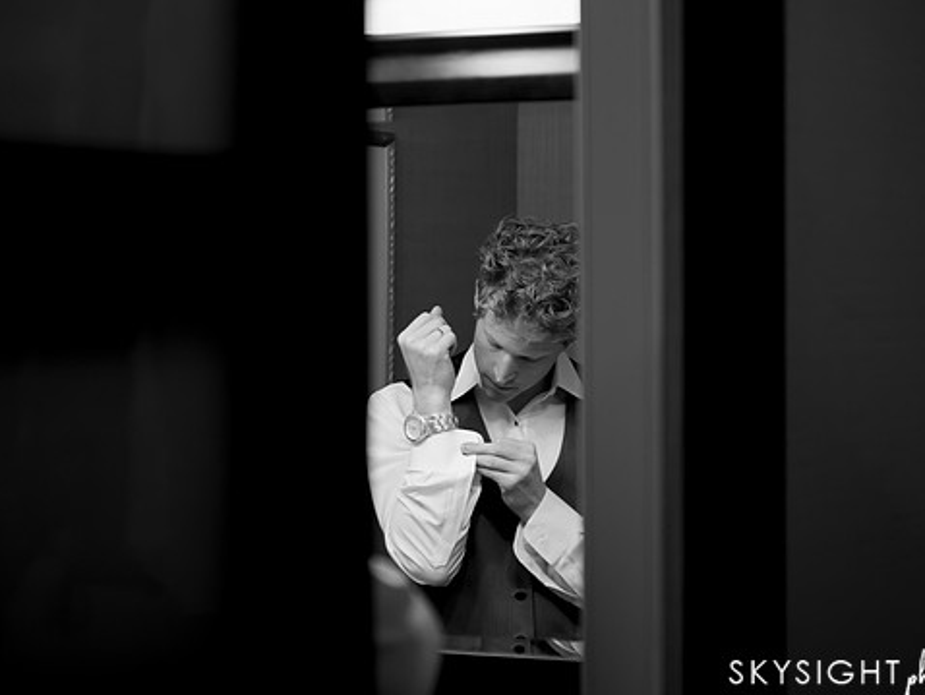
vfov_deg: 14.0
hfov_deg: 18.5
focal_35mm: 106
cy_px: 317
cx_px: 464
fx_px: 2834
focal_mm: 80
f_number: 2.8
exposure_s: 1/200
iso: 1250
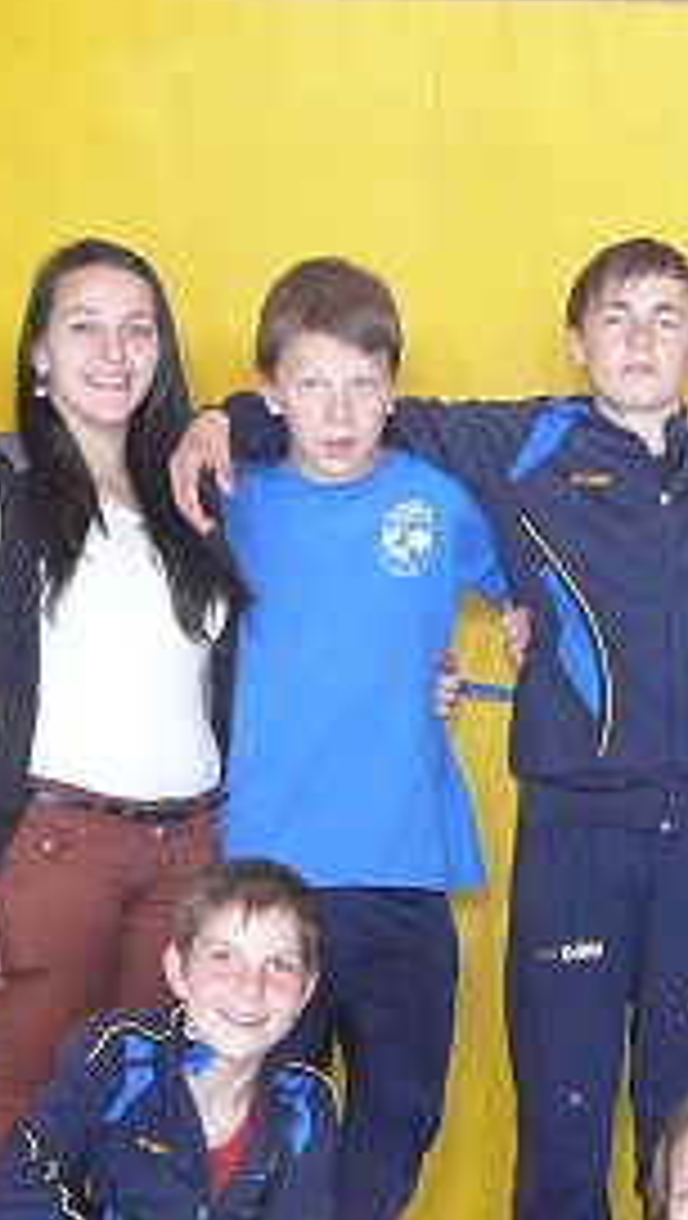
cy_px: 1008
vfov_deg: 23.2
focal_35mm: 90
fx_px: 2911
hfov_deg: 13.2
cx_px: 733
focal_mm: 5.2
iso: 250
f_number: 2.8
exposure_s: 1/30
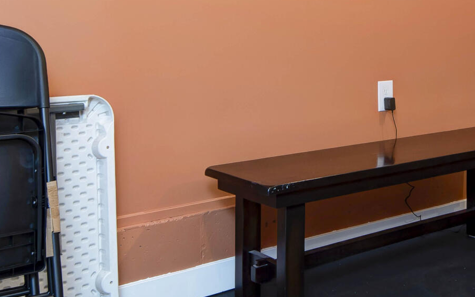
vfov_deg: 23.3
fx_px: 699
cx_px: 351
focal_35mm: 54
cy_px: 23
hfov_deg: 36.7
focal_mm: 16
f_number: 6.7
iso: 200
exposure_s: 1/1.43
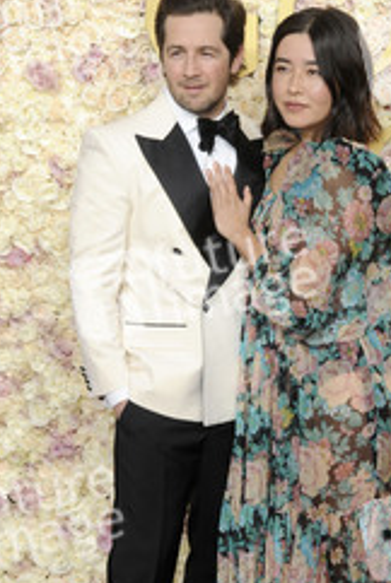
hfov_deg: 13.8
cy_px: 405
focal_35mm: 99
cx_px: 264
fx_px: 1608
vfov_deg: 20.5
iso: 1000
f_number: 14
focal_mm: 60
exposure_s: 1/250
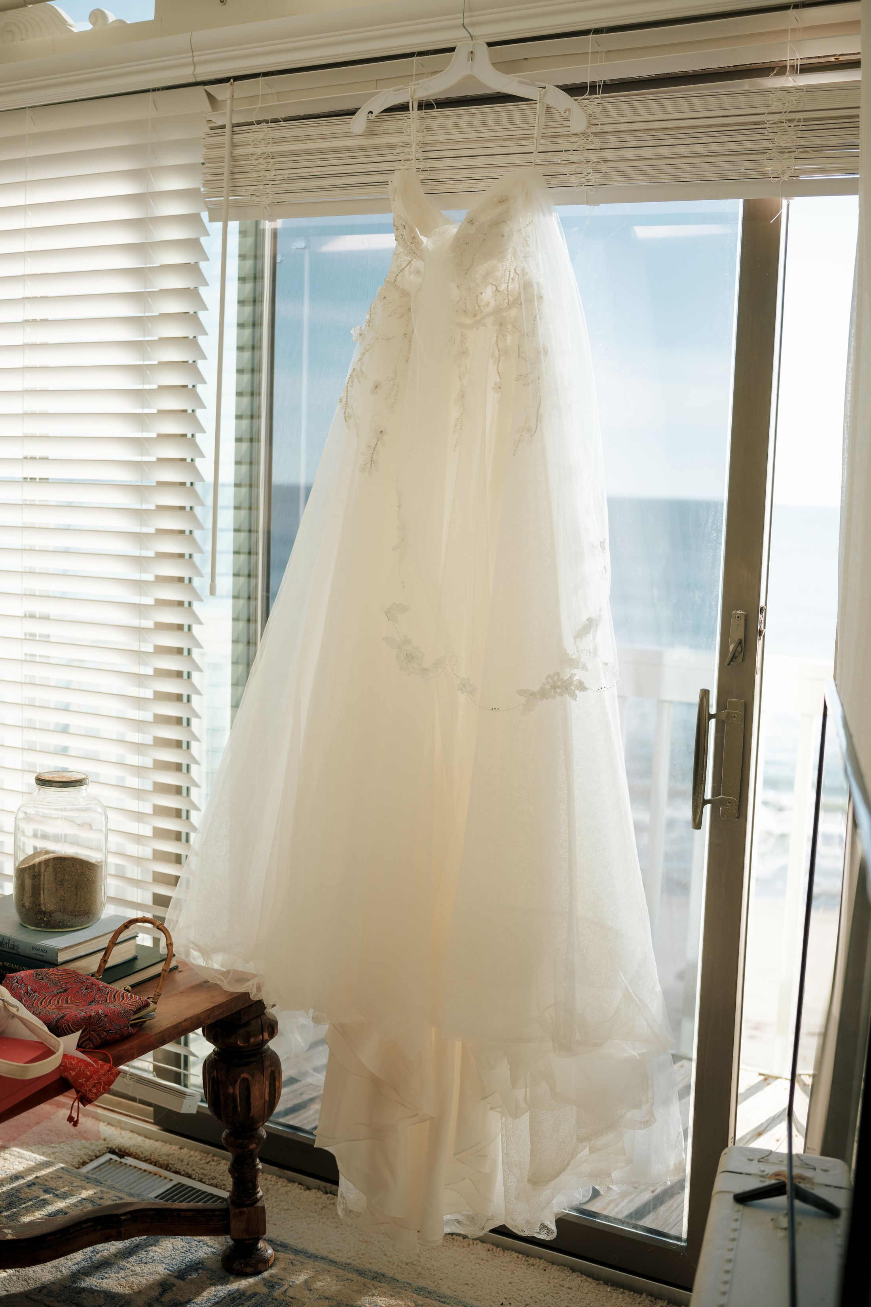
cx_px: 454
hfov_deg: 31.9
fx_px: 1524
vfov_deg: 46.4
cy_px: 658
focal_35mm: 42
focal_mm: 50
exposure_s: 1/1000
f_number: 3.5
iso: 400
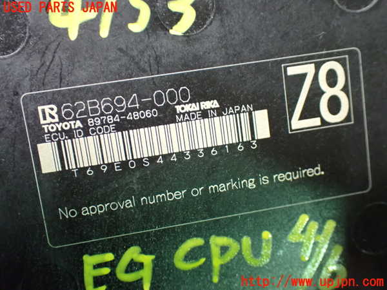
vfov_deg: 35.1
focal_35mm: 41
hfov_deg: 45.8
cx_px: 194
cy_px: 145
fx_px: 458
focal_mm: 7.31
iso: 1250
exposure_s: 1/40
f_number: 2.8
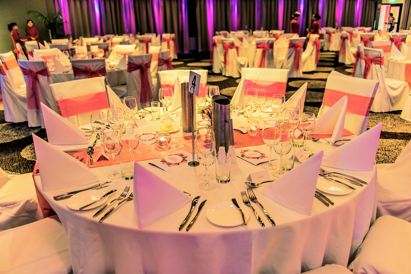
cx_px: 206
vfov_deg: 45.0
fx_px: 331
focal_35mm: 29
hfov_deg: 63.6
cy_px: 137
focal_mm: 29
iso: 100
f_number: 2.8
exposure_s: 1/20
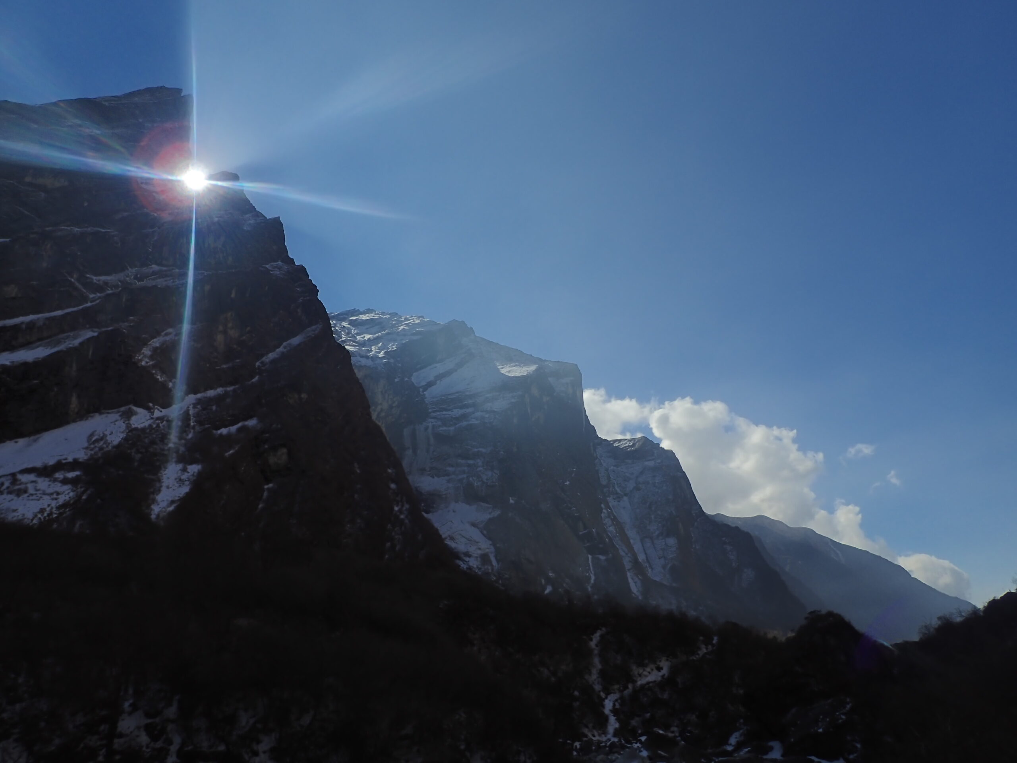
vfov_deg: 54.9
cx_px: 508
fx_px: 734
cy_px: 382
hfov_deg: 69.4
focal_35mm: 25
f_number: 8
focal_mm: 4.5
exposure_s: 1/200
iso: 100
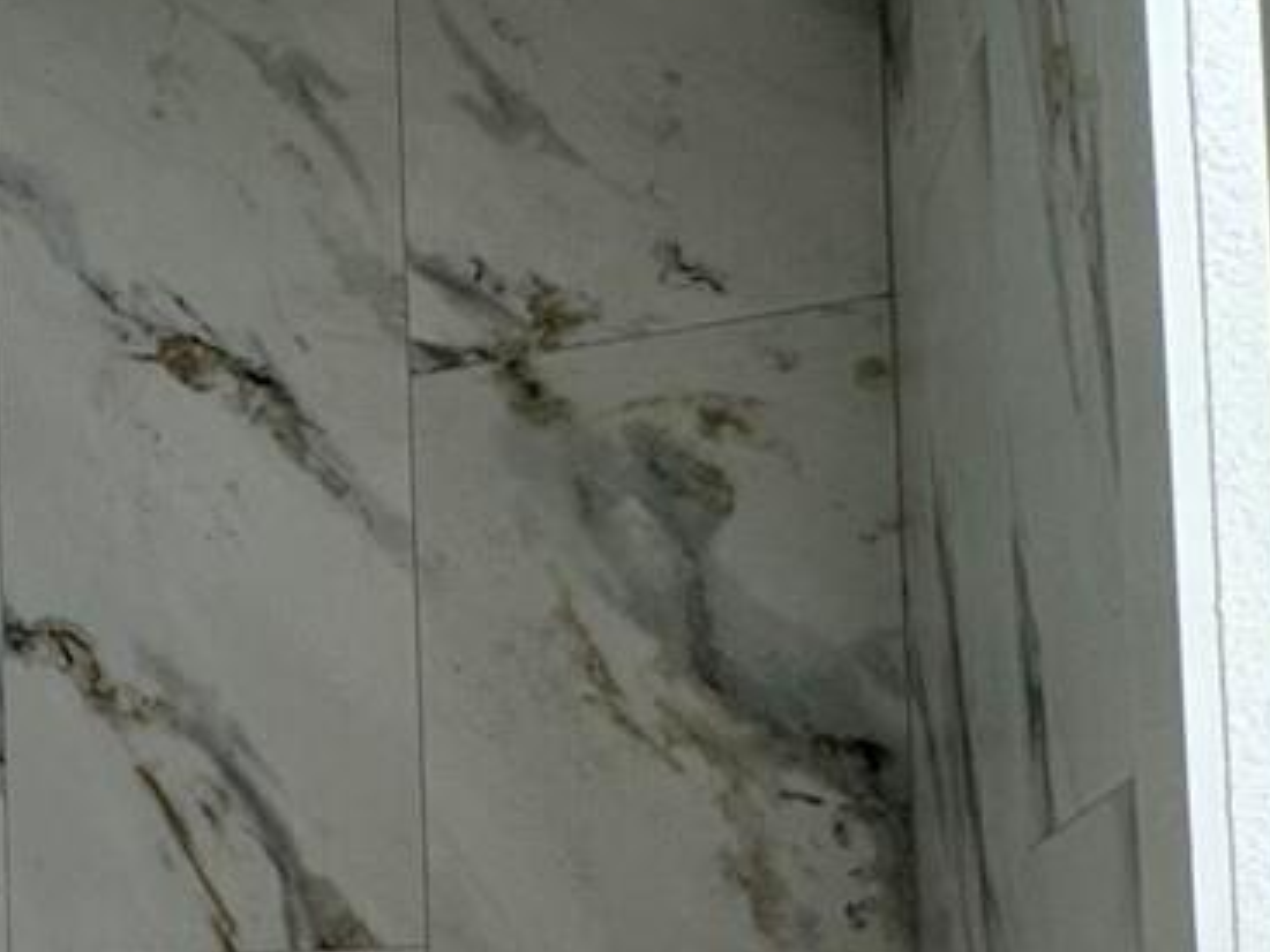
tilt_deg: +2.5
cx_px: -1007
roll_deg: -0.3
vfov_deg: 22.7
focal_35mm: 61
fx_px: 2237
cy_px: 1039
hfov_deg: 21.3
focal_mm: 2.22
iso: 40
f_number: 2.2
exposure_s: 1/99
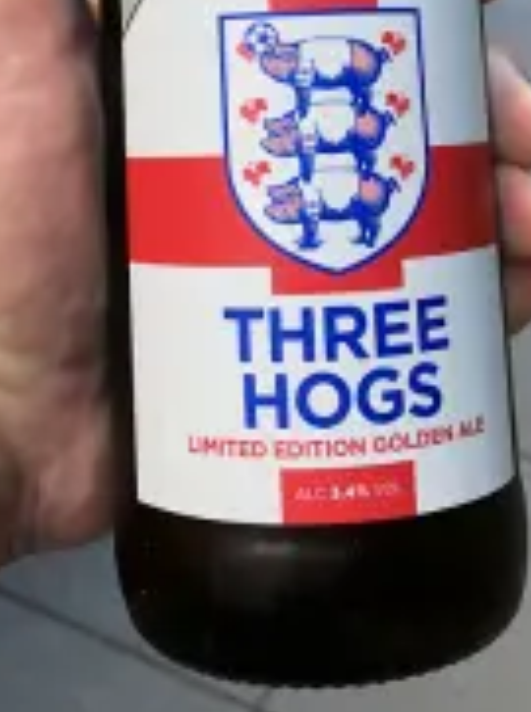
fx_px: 1273
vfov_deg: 28.7
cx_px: 228
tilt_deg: -30.6
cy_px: -43
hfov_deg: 23.6
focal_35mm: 62
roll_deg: +5.8
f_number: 1.8
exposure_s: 1/120
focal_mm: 3.99
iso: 25
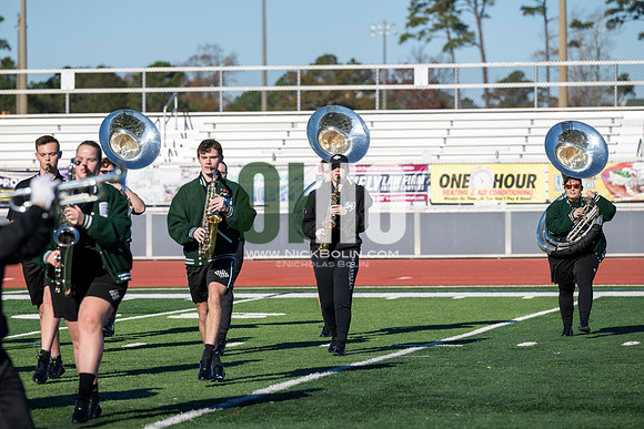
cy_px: 214
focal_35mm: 200
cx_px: 322
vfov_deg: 6.9
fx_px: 3578
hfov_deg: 10.3
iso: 250
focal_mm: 200
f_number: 5
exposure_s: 1/2000
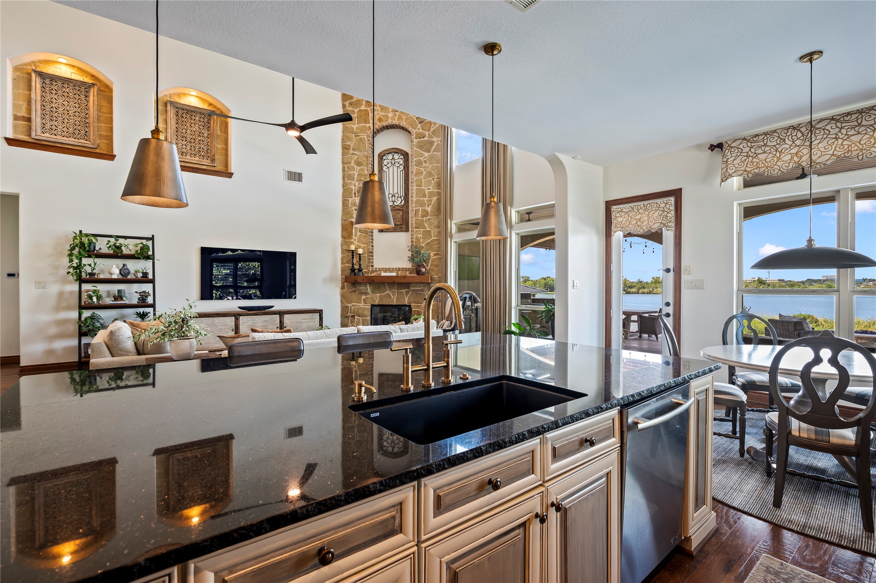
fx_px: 389
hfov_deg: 96.8
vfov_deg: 73.7
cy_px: 292
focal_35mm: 16
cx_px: 438
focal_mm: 16
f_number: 4.5
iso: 125
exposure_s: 1/2.5
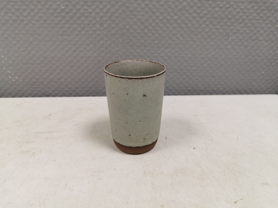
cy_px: 104
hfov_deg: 65.3
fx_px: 217
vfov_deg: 51.4
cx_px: 139
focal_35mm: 27
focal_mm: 5.56
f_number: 1.6
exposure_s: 1/100
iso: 80
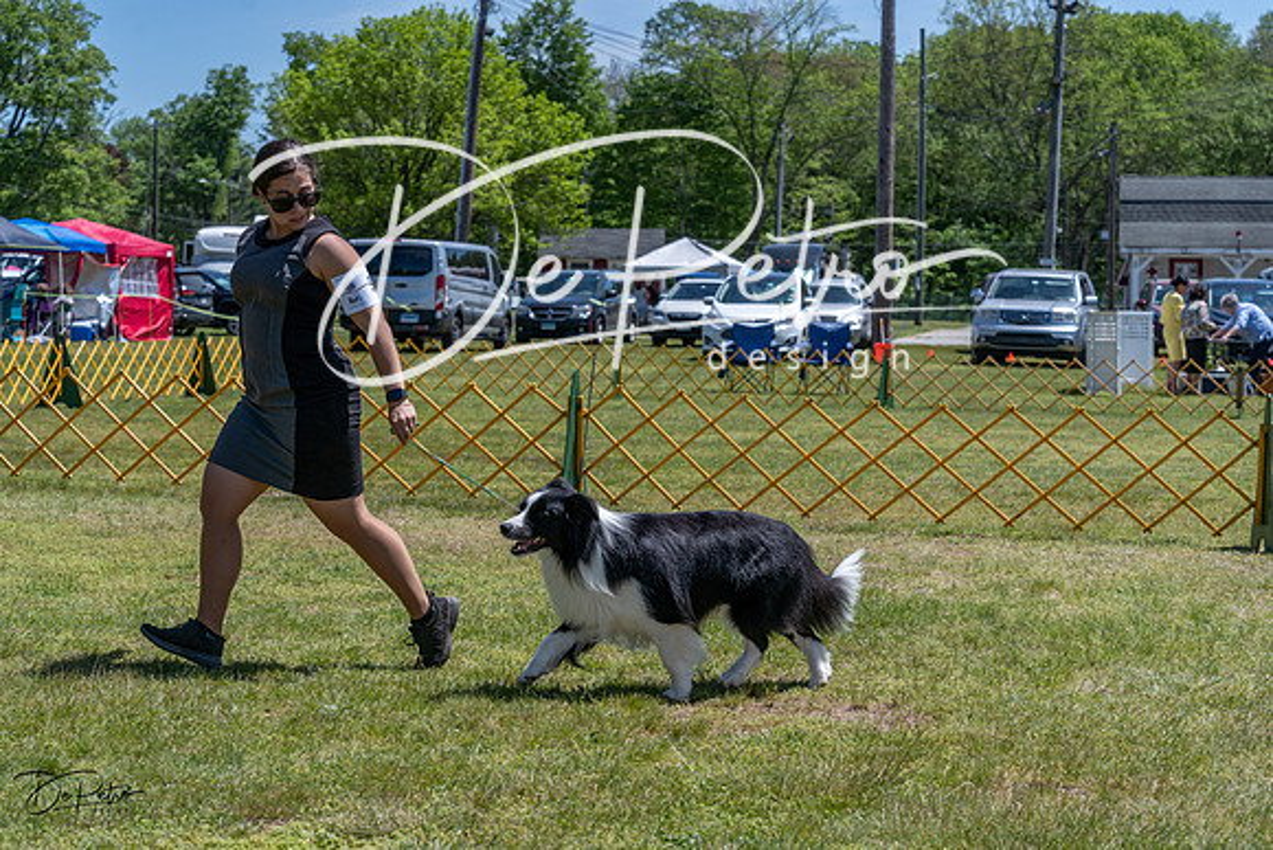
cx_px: 636
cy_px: 425
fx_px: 2476
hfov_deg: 28.8
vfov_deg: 19.5
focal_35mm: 70
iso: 500
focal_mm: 70
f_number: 7.1
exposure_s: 1/1600
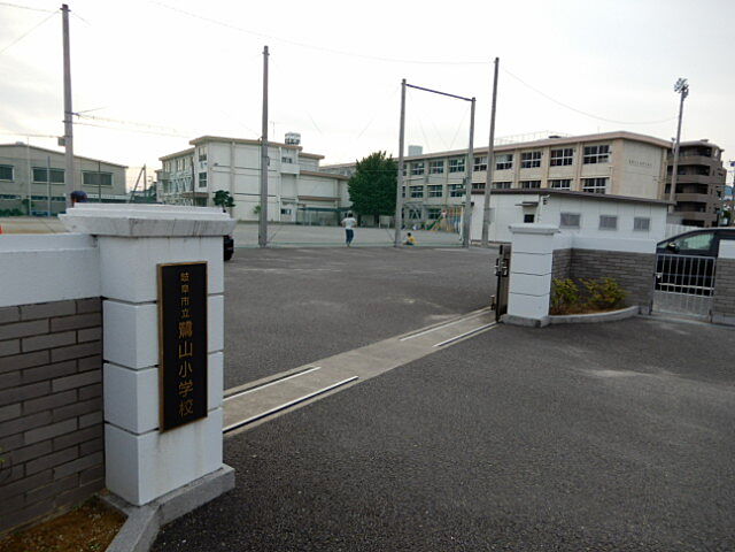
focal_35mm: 24
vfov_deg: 56.8
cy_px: 276
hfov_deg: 71.6
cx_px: 368
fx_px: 510
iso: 80
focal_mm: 4.3
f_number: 3.4
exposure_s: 1/160
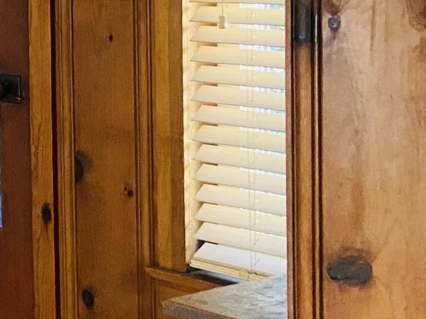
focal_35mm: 111
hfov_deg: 14.7
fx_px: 1366
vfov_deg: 13.2
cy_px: 9
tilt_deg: -3.5
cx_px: -411
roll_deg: +1.6
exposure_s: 1/60
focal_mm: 4.25
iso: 400
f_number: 1.8
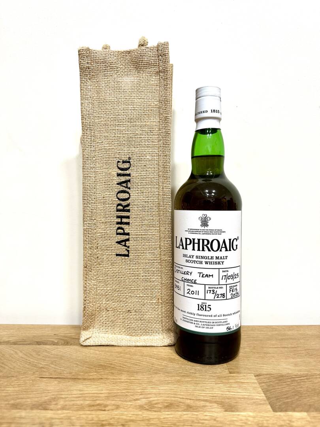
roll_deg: +0.1
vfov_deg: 71.6
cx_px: 160
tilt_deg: -0.7
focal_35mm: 24
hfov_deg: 56.8
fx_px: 296
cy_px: 214
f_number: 1.78
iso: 200
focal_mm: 6.86
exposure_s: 1/100
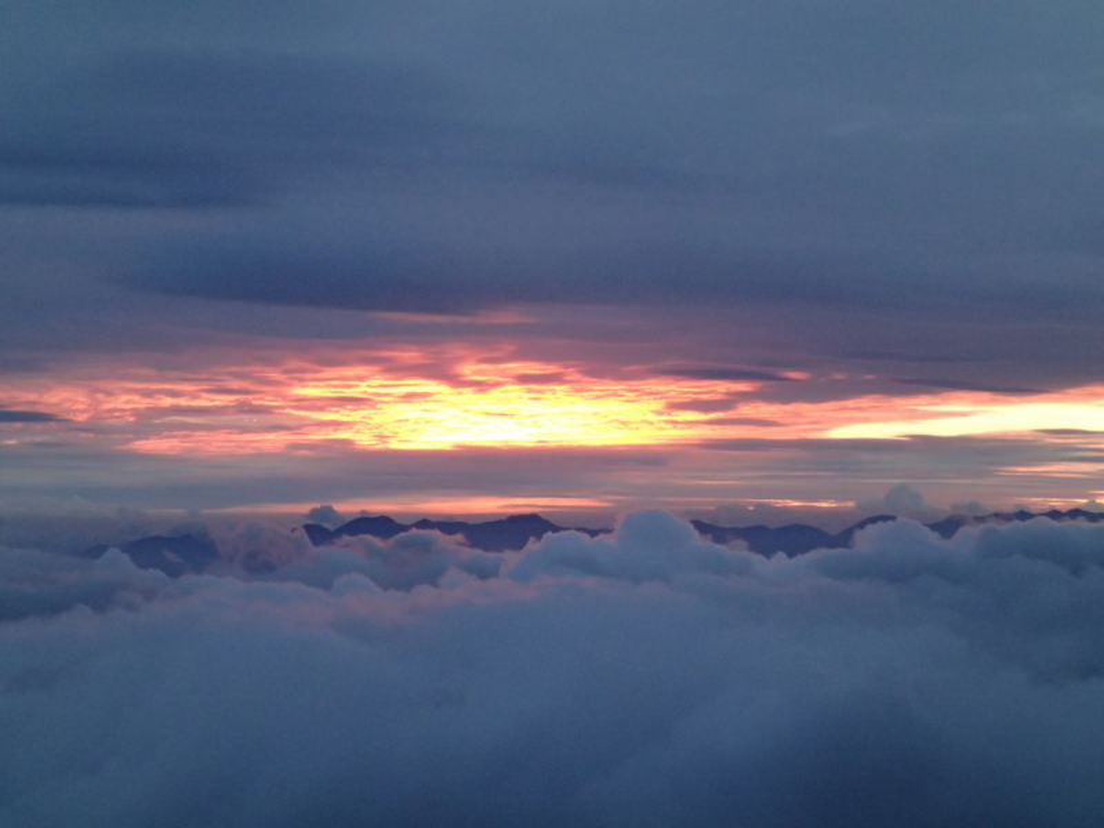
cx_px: 552
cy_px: 414
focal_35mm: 85
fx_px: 2711
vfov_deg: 17.4
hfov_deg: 23.0
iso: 800
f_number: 4.5
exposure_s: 1/80
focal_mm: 15.41
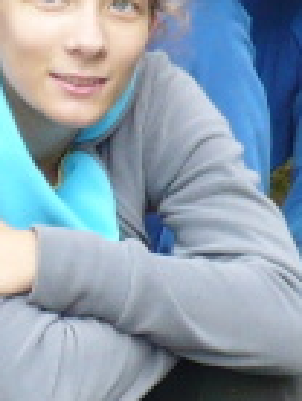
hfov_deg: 5.4
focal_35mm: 274
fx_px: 3177
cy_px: 276
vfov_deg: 7.2
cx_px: 0
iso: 100
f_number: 2.8
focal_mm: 6.1
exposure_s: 1/160
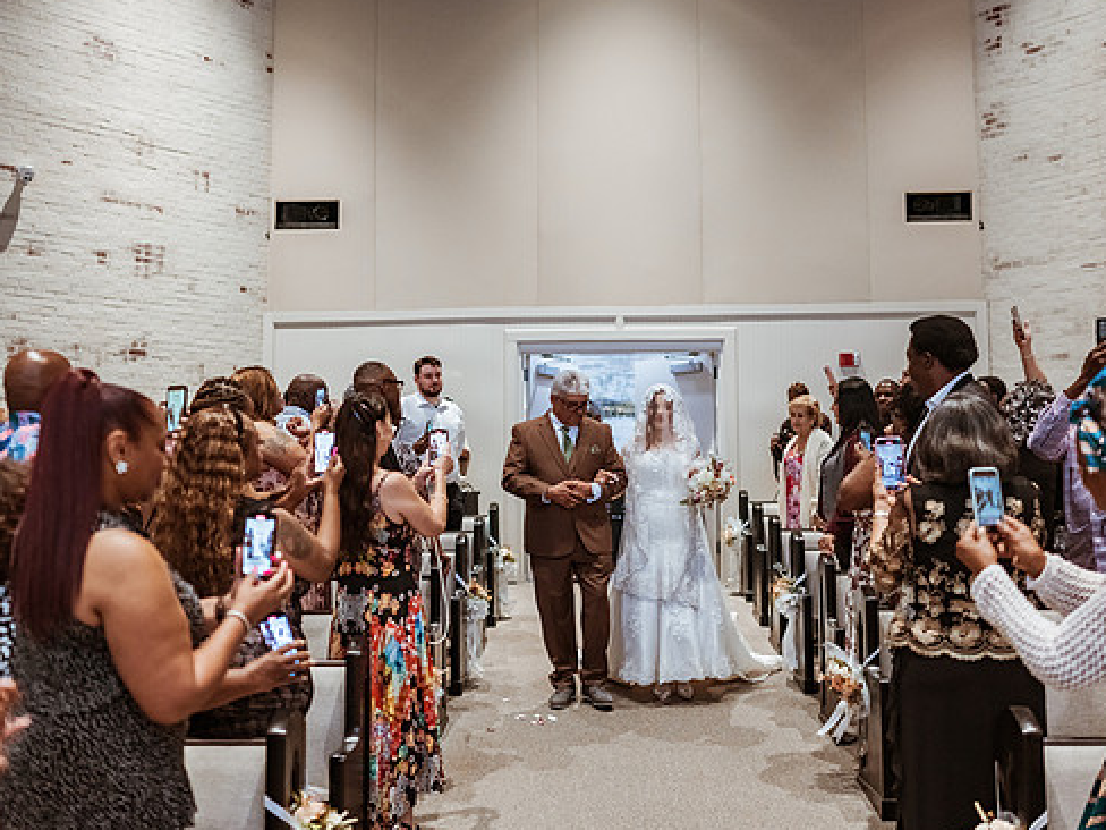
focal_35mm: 40
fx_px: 1278
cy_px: 423
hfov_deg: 46.8
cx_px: 562
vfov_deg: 36.0
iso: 1250
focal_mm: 35
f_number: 1.8
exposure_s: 1/500
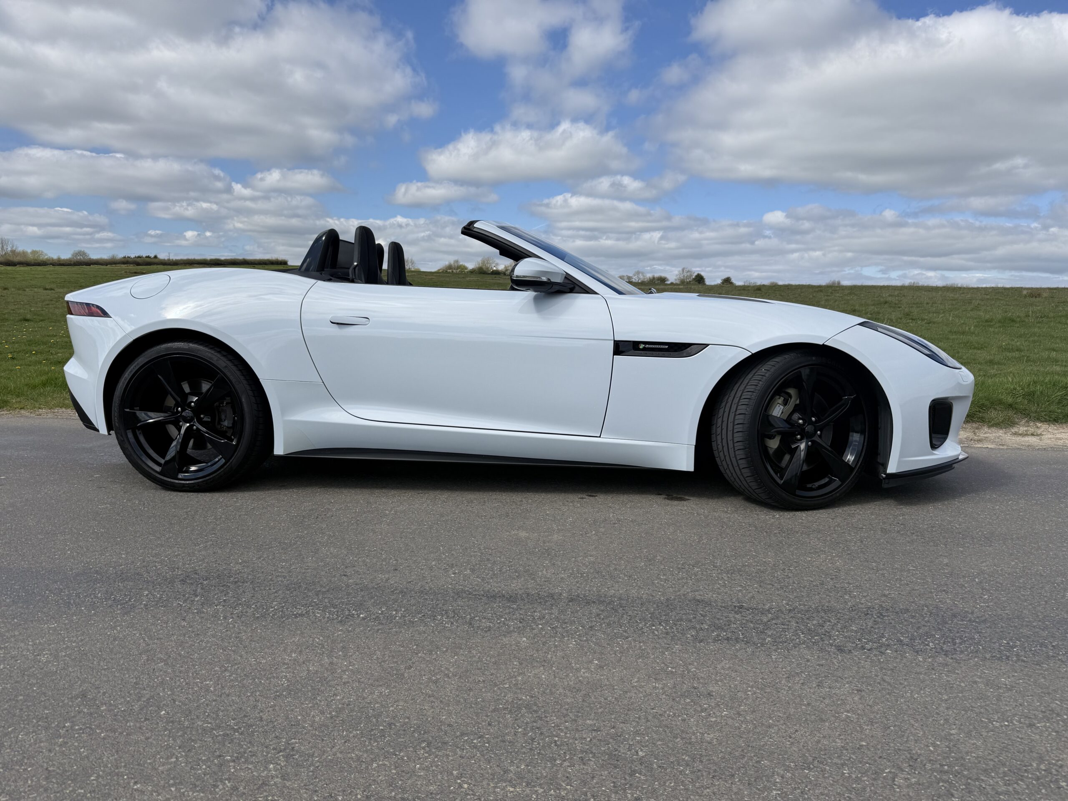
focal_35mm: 24
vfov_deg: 56.8
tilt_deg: -8.2
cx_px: 534
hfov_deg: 71.6
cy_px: 400
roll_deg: +0.6
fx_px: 740
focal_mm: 6.76
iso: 80
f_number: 1.78
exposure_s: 1/6173
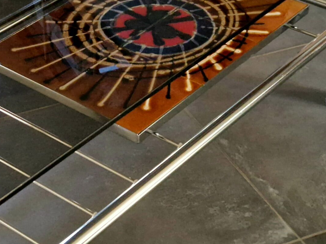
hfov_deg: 19.7
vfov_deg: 14.9
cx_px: 81
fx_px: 932
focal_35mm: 99
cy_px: 57
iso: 400
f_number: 1.8
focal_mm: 5.4
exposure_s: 1/50
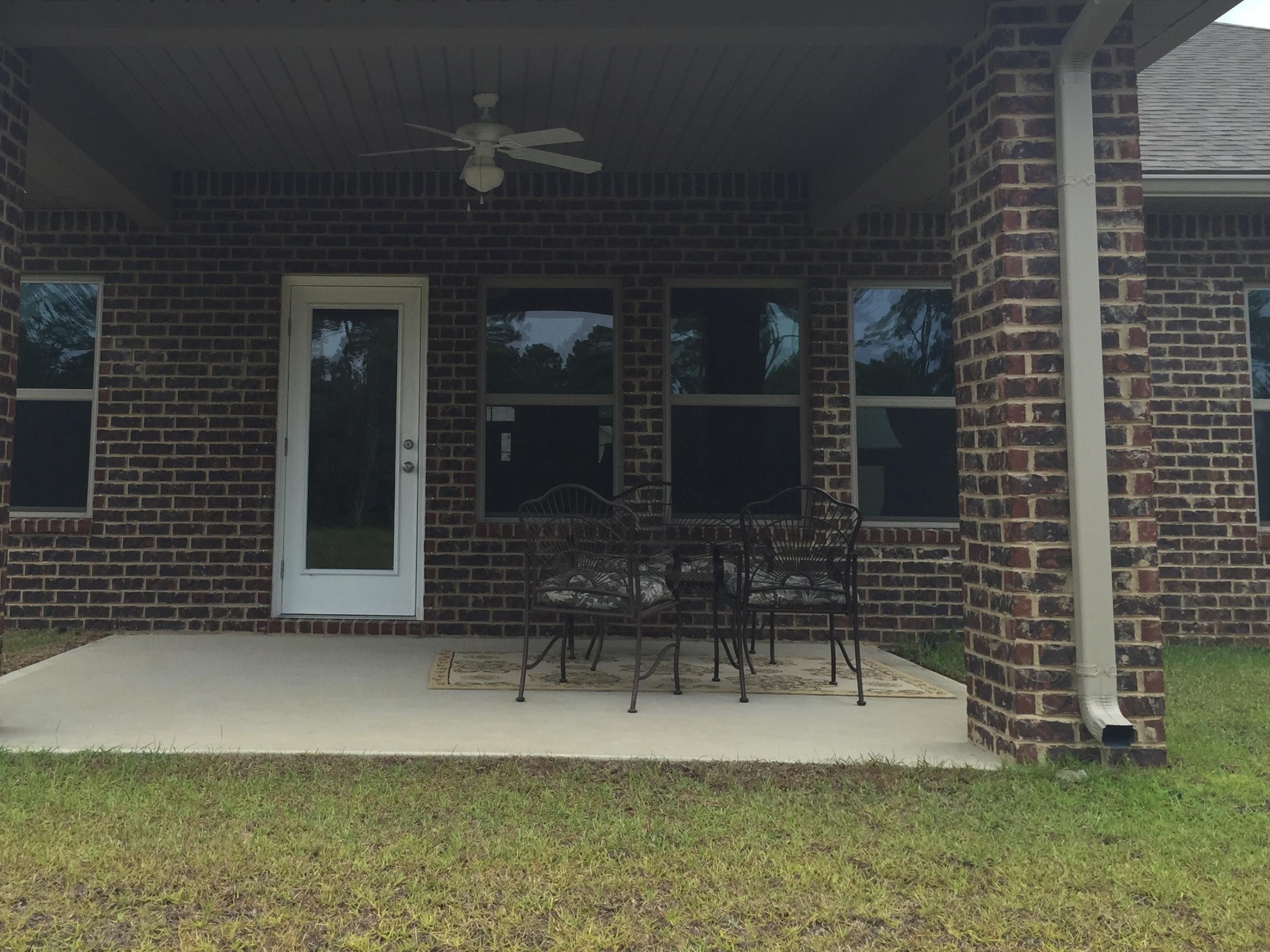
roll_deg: -1.8
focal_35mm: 37
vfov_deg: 38.4
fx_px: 1358
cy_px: 352
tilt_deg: +8.1
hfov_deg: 49.6
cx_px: 467
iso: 32
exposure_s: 1/879
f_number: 2.2
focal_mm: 4.15
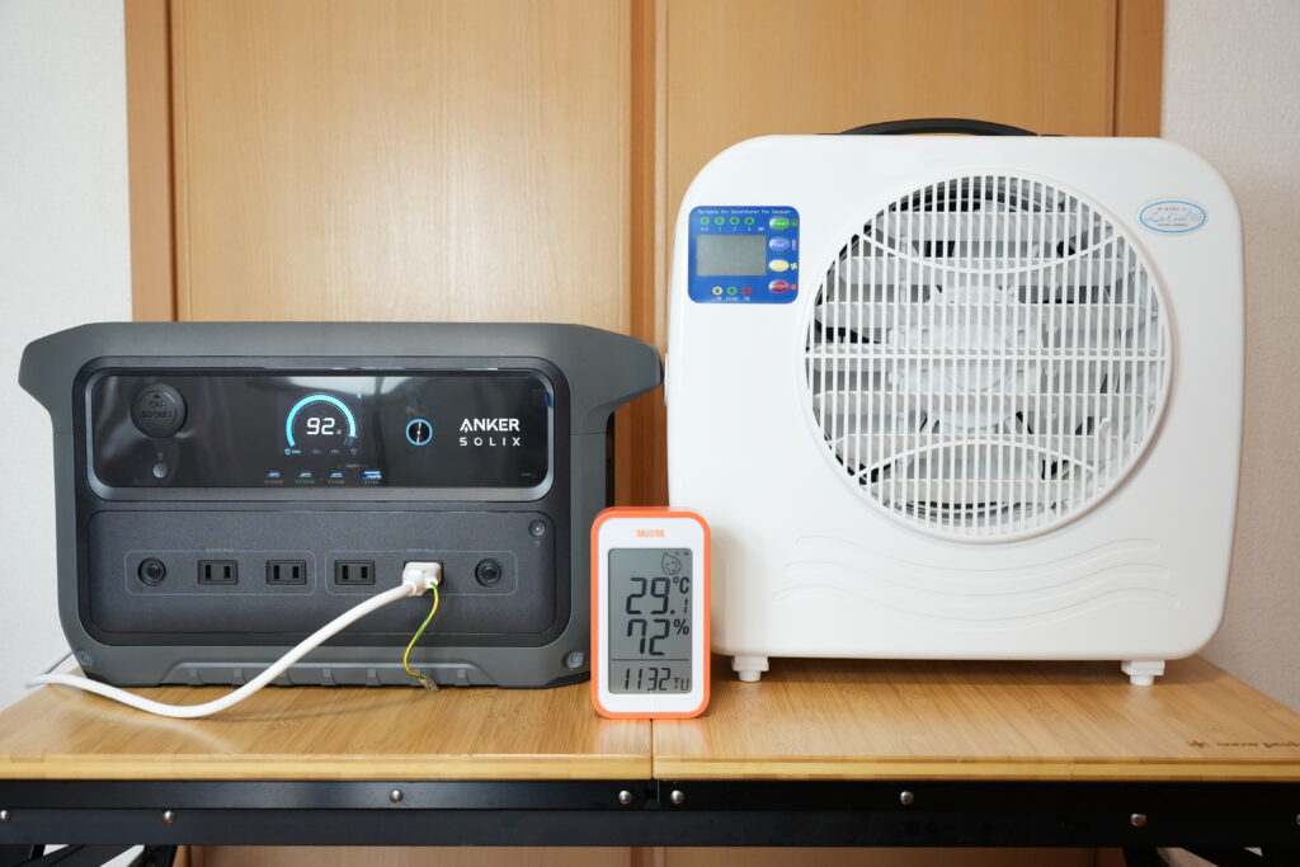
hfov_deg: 50.7
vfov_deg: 35.1
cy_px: 434
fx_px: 1372
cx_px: 650
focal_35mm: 38
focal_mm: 38
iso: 3200
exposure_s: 1/125
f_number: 5.6
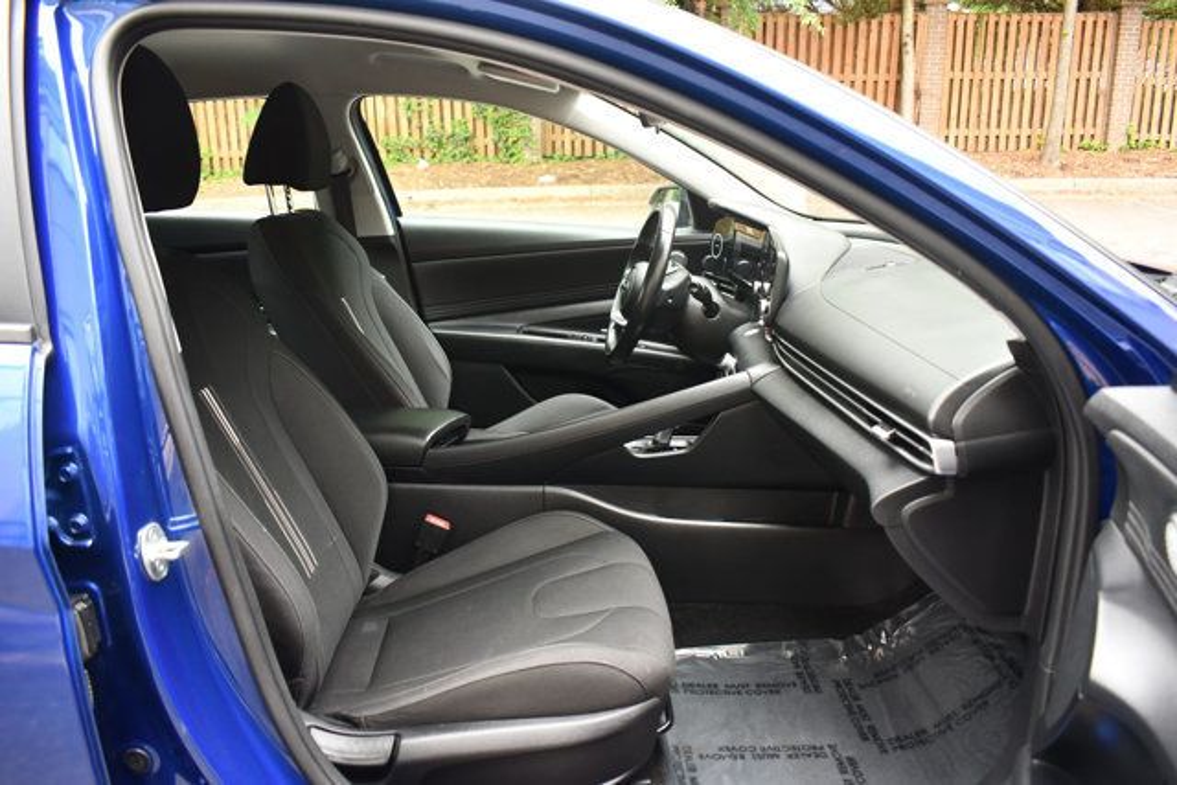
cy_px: 392
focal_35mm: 27
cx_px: 588
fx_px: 883
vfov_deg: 48.0
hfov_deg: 67.4
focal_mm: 18
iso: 800
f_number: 3.5
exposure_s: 1/200
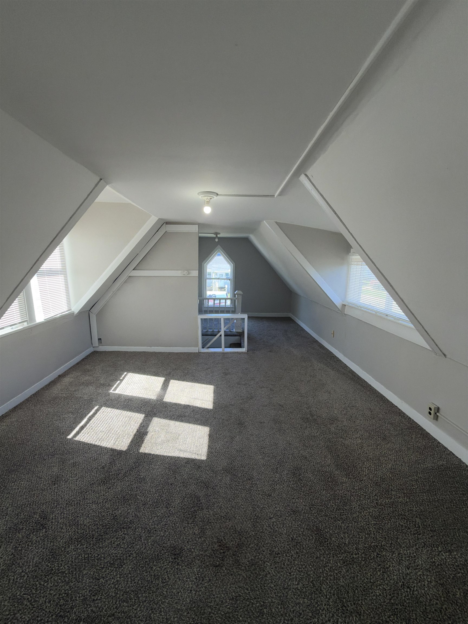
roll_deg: -0.7
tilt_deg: -10.6
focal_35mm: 14
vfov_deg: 102.1
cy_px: 312
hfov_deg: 85.7
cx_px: 234
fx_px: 252
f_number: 2.2
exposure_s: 1/120
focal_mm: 2.22
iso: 32
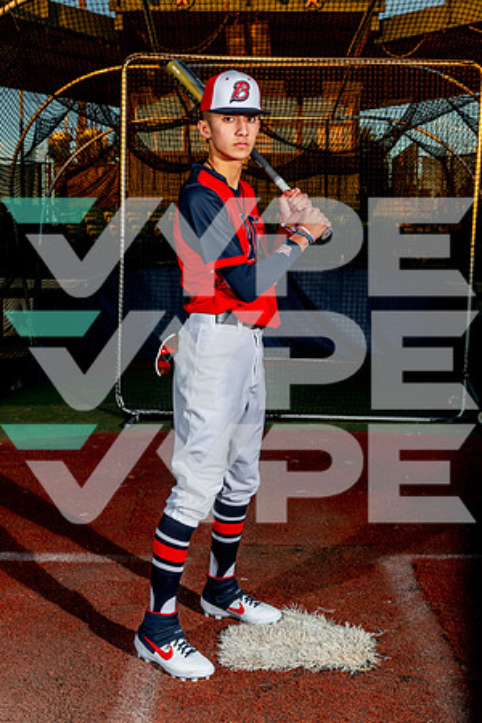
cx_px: 241
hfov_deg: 30.5
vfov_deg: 44.5
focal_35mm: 44
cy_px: 362
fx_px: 884
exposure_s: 1/250
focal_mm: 44
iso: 125
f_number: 6.3
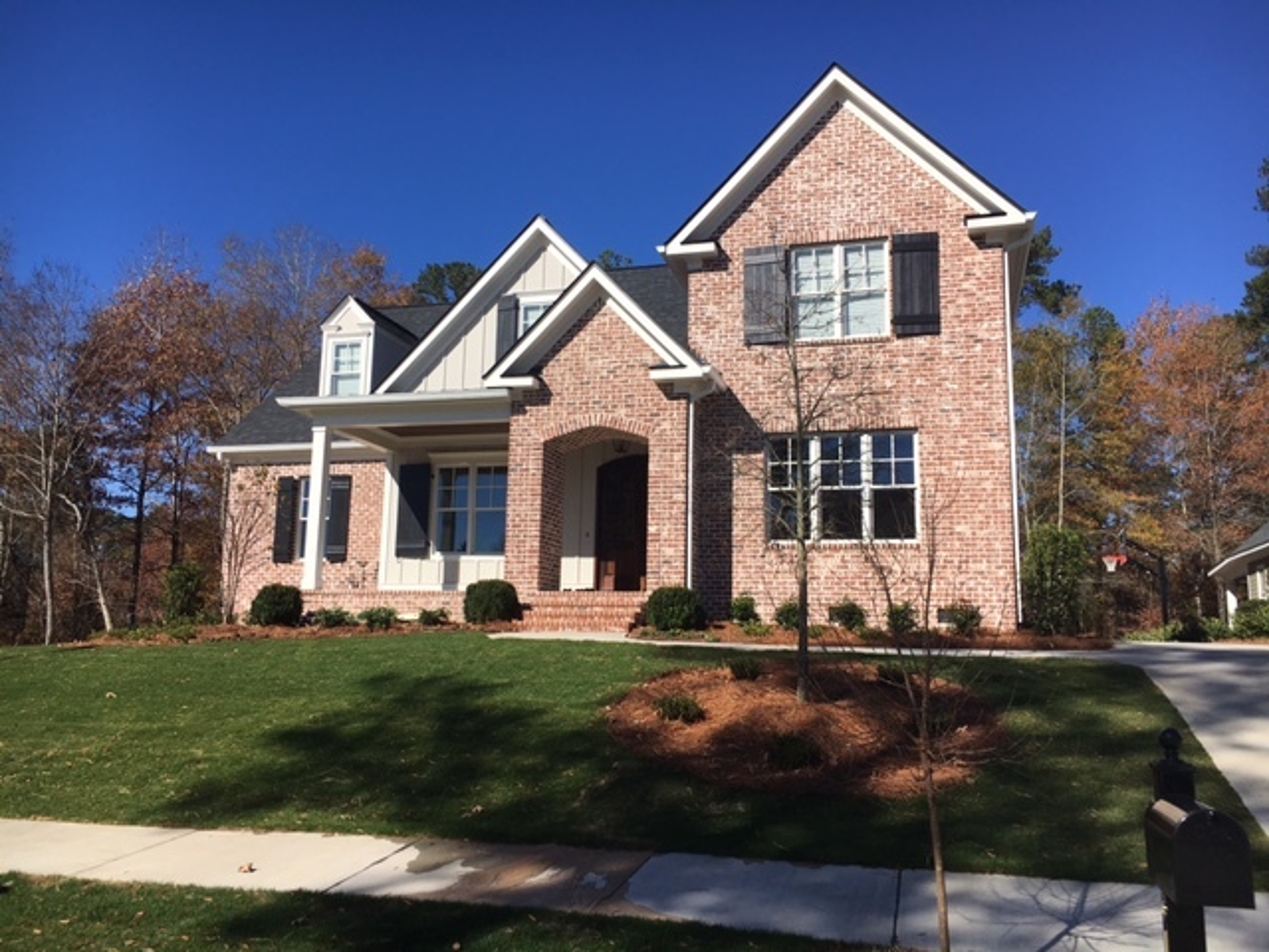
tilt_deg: +9.7
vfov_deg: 48.2
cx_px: 634
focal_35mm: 29
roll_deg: -2.0
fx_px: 1063
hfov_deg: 61.7
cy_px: 476
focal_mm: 4.15
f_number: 2.2
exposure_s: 1/2262
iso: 25
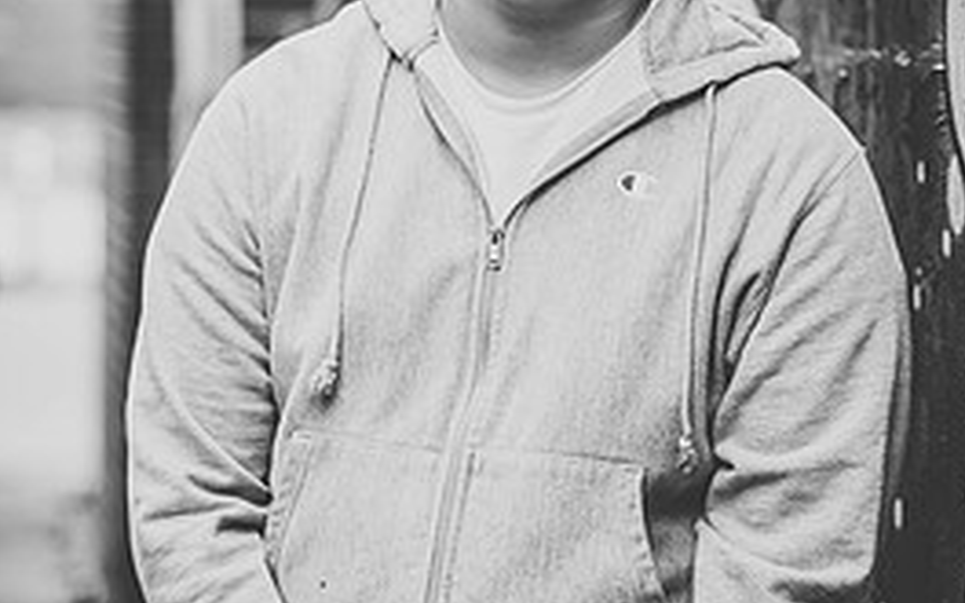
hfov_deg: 11.8
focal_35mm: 177
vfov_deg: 7.4
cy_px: 77
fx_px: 4655
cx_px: 537
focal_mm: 102
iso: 1600
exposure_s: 1/400
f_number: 2.8
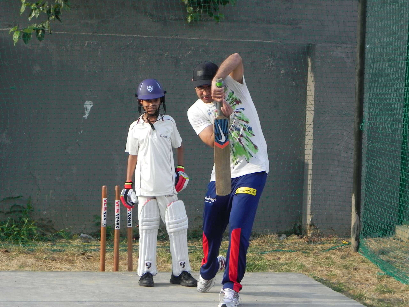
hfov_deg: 13.7
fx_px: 1701
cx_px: 204
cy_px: 154
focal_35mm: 144
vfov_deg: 10.3
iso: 160
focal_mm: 25.7
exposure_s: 1/223
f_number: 5
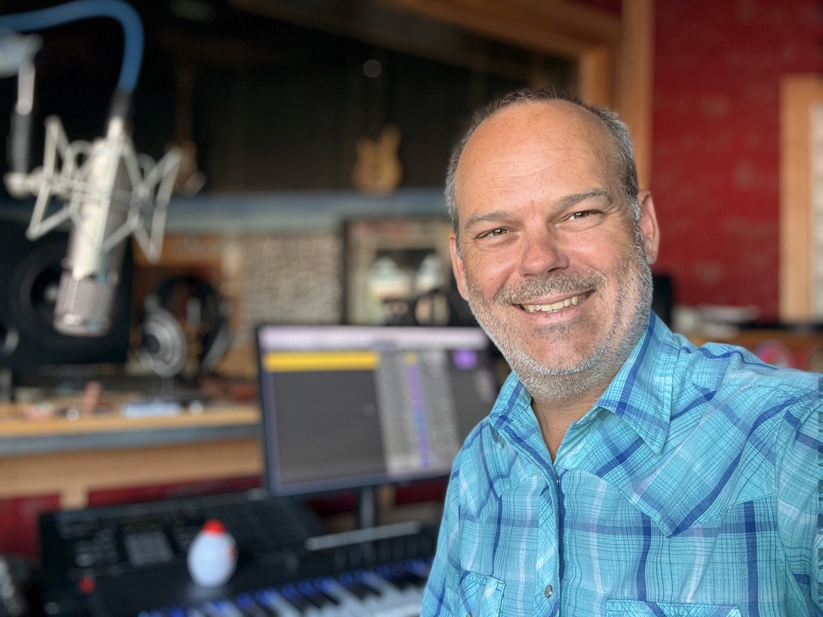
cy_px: 308
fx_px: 713
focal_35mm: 30
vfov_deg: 46.8
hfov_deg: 60.0
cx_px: 412
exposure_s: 1/60
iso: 100
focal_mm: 2.69
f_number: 1.9
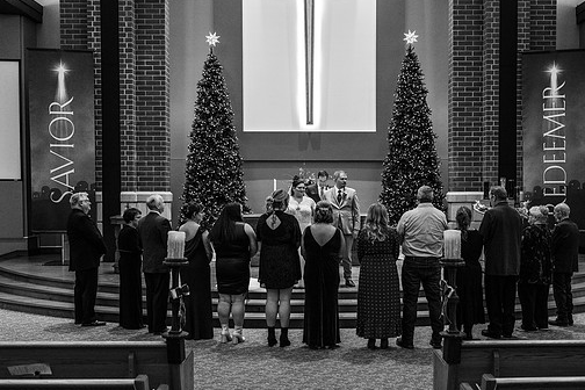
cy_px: 211
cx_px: 318
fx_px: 650
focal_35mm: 40
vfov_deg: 33.4
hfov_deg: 48.4
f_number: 2.8
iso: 2000
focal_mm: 34
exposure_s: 1/250
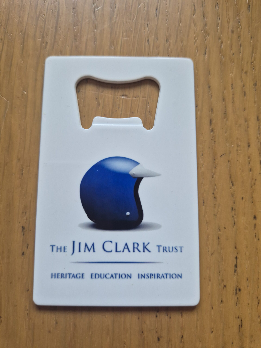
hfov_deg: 58.9
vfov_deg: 73.9
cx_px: 130
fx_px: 231
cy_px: 174
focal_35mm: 23
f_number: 1.8
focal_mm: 5.4
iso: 160
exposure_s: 1/180
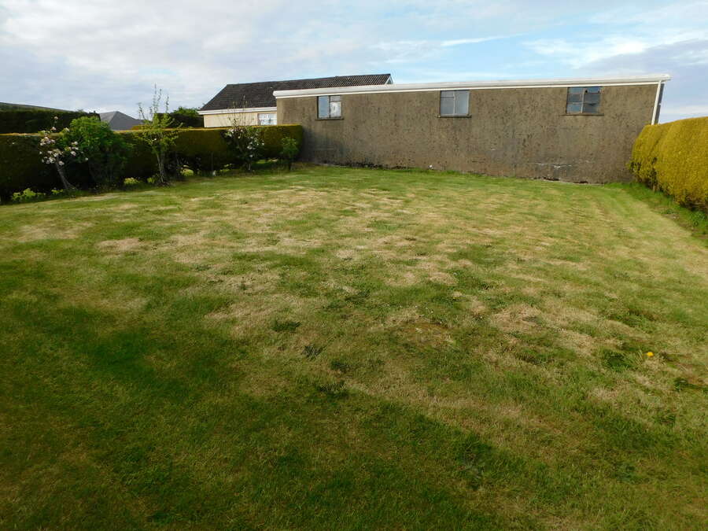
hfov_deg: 73.9
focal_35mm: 23
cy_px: 266
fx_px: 470
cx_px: 354
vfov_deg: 58.9
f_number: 3
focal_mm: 4
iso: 125
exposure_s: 1/640
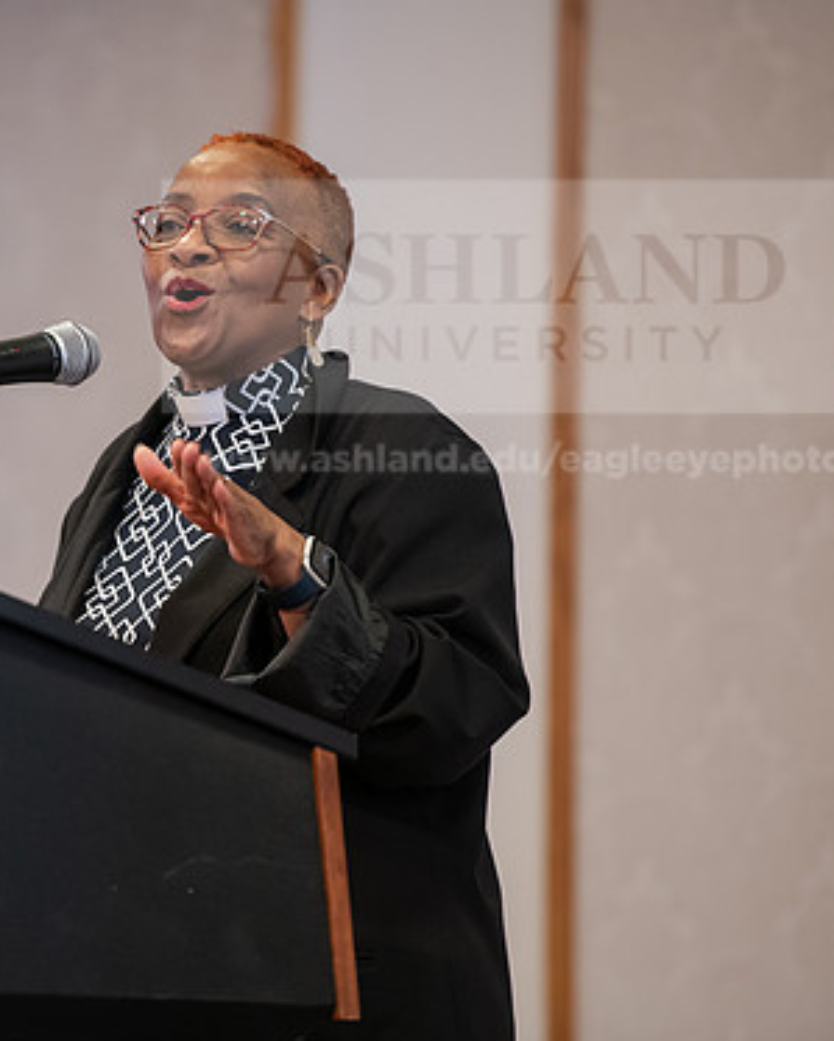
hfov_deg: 5.6
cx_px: 78
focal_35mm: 277
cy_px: 518
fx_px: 8536
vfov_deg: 7.0
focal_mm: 190
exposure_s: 1/200
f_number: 3.2
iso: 2000
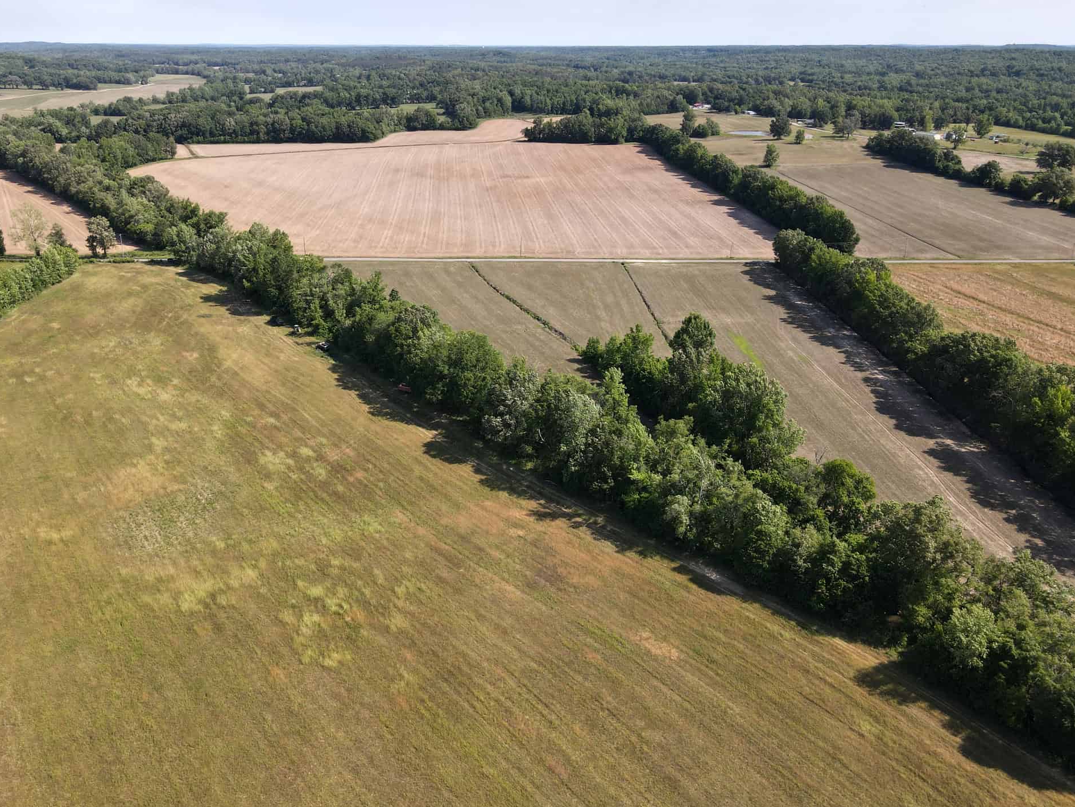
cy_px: 382
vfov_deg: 53.0
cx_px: 498
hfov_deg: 67.2
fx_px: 808
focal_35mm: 26
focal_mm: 4.5
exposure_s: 1/30
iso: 100
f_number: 2.8
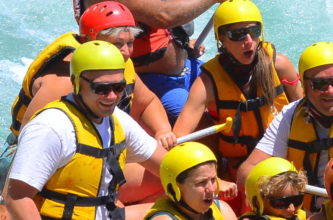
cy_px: 224
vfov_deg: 1.7
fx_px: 7564
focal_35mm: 819
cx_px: 285
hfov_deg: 2.5
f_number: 14
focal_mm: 195
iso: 800
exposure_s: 1/800
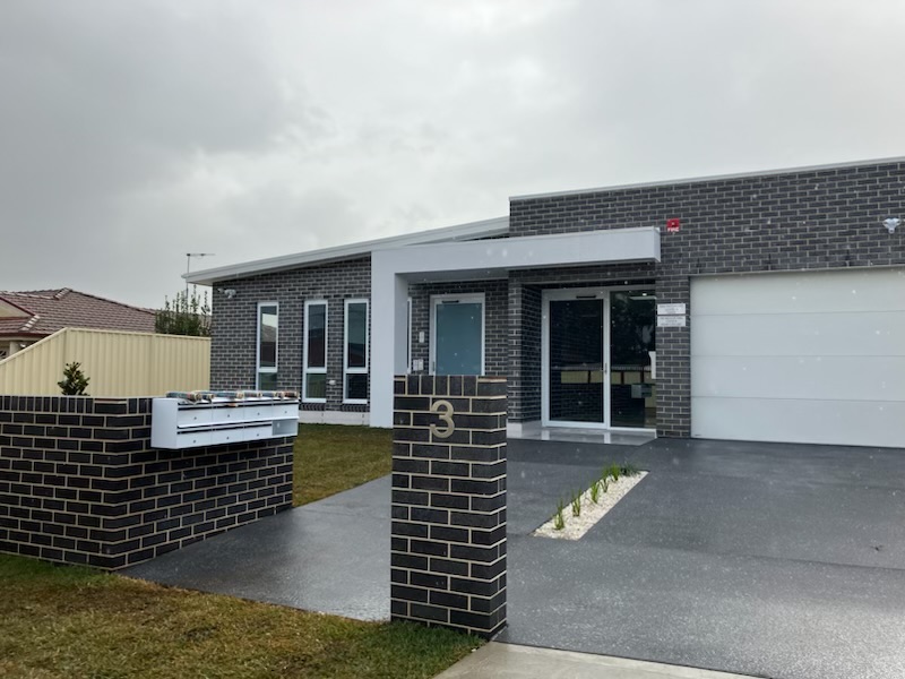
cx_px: 452
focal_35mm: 28
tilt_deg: +1.0
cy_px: 340
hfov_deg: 63.4
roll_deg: +0.3
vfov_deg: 49.7
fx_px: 732
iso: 32
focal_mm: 3.99
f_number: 1.8
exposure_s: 1/2183
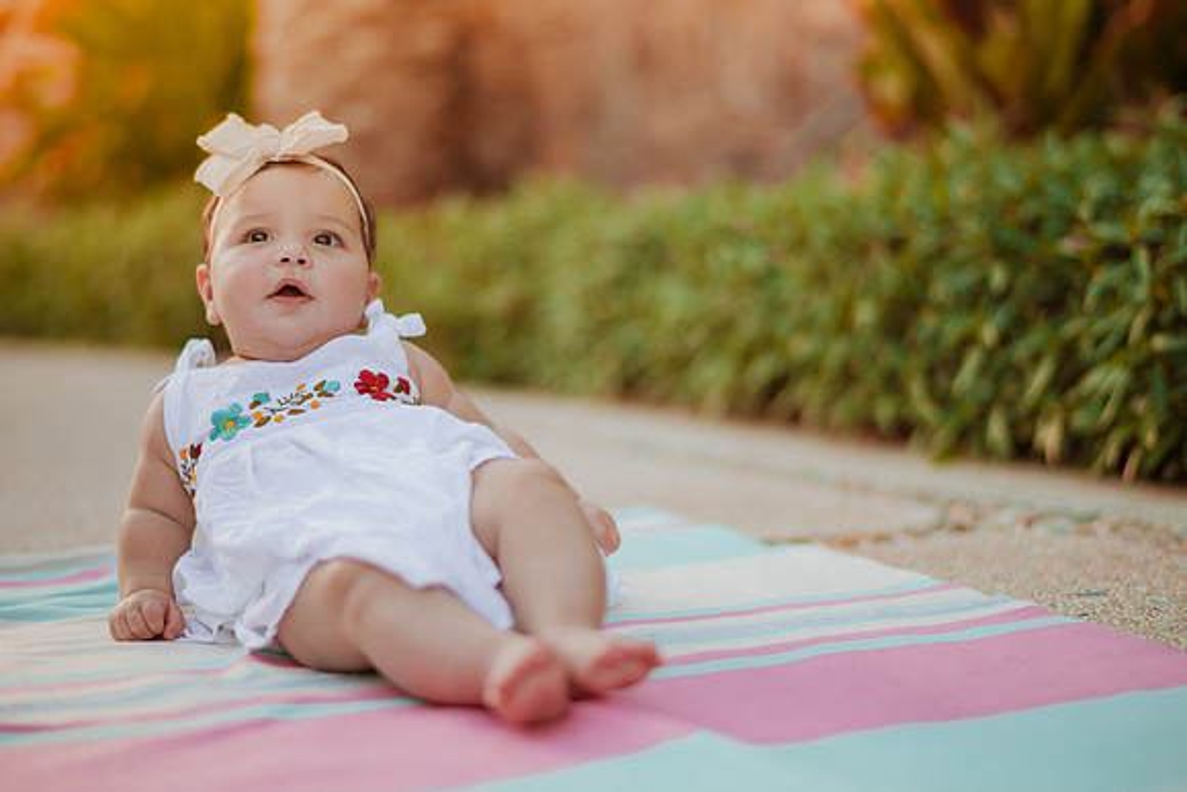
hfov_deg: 34.5
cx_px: 594
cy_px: 396
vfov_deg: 23.4
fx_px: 1913
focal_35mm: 58
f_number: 1.4
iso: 125
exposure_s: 1/640
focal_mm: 58
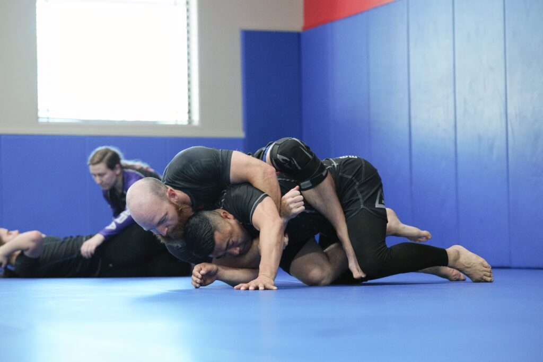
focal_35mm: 102
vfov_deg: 13.4
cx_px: 272
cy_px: 181
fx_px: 1539
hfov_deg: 20.0
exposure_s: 1/640
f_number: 3.5
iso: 6400
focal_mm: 102
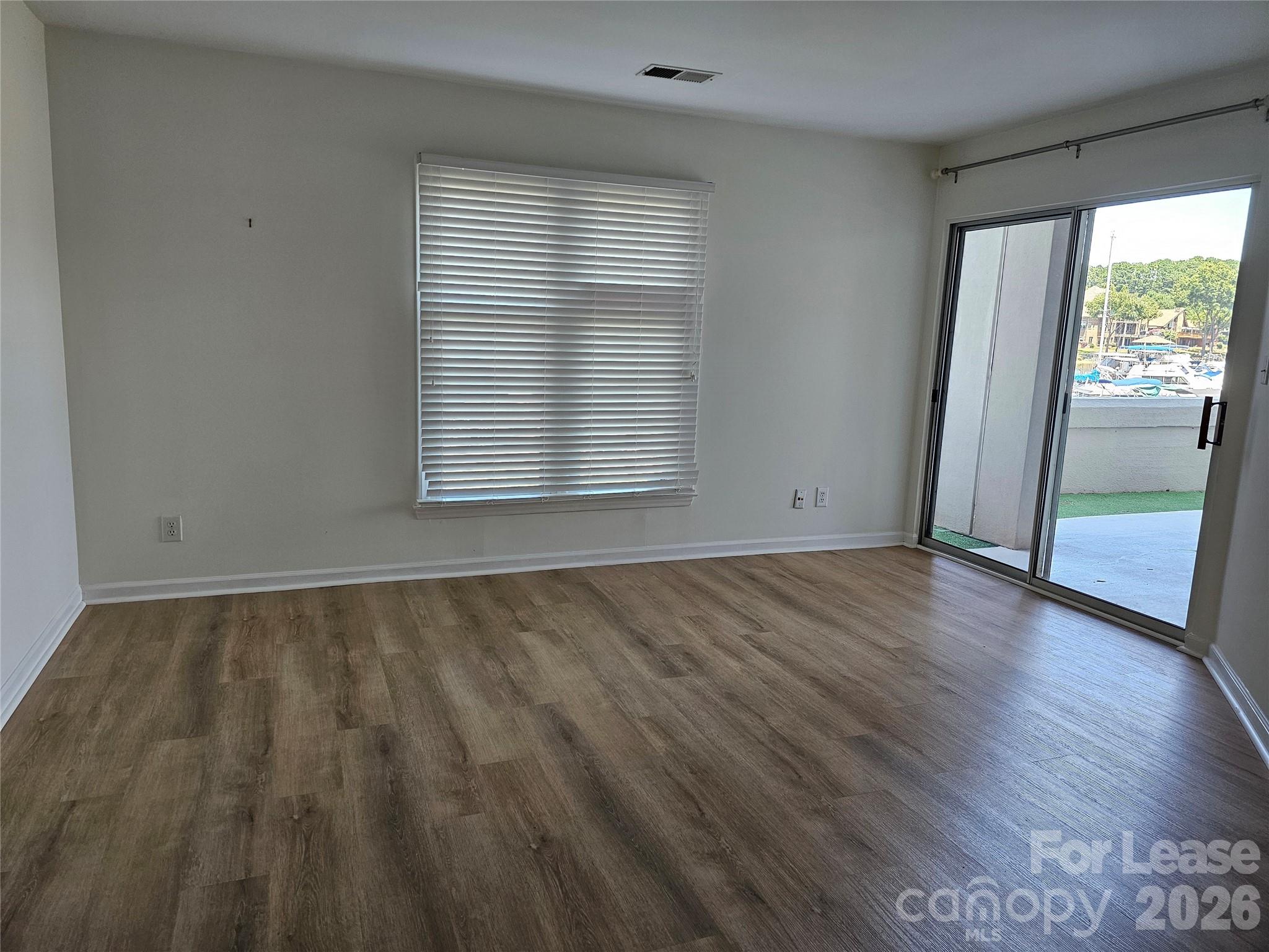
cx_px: 634
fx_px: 843
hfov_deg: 73.9
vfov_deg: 58.9
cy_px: 476
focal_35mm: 23
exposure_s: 1/180
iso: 160
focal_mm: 6.3
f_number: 1.7
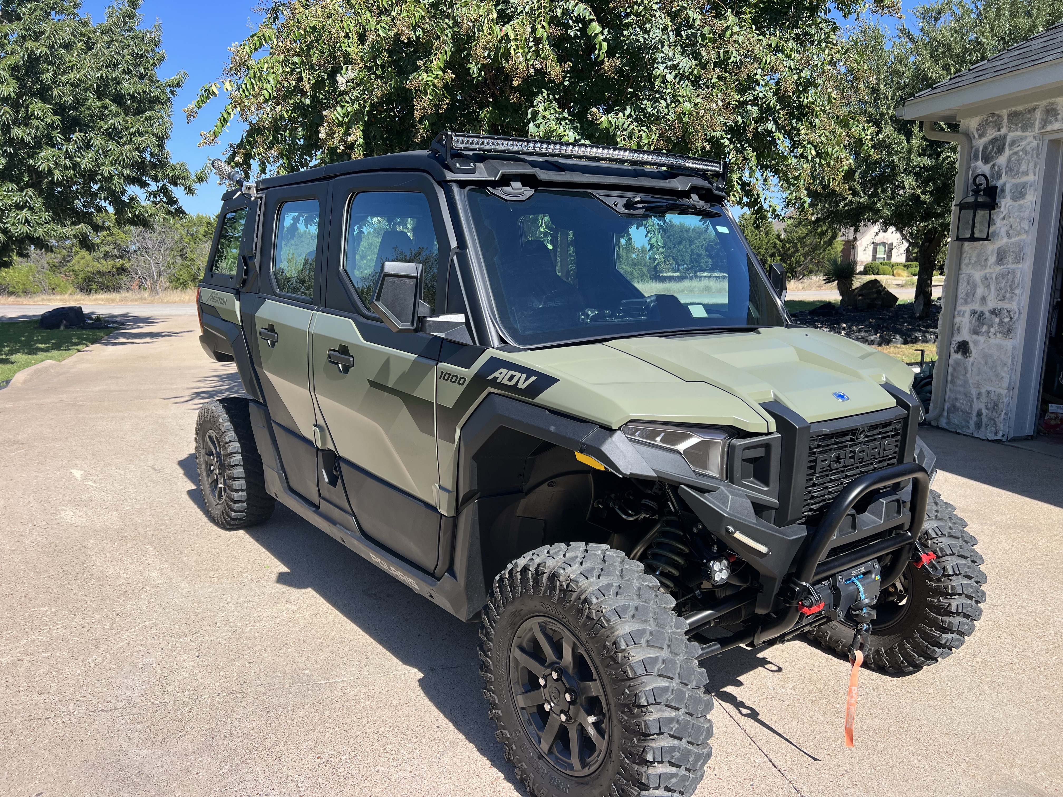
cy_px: 398
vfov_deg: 53.1
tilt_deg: -10.0
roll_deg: -1.4
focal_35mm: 26
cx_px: 532
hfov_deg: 67.3
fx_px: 798
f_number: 1.5
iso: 50
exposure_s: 1/2571
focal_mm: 5.7
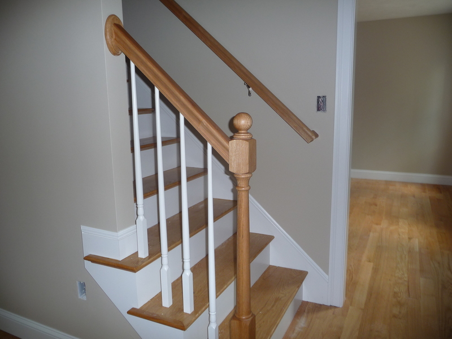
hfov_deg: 63.4
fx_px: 366
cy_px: 170
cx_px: 226
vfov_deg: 49.7
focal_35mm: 28
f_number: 3.3
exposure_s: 1/30
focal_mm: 4.7
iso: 100
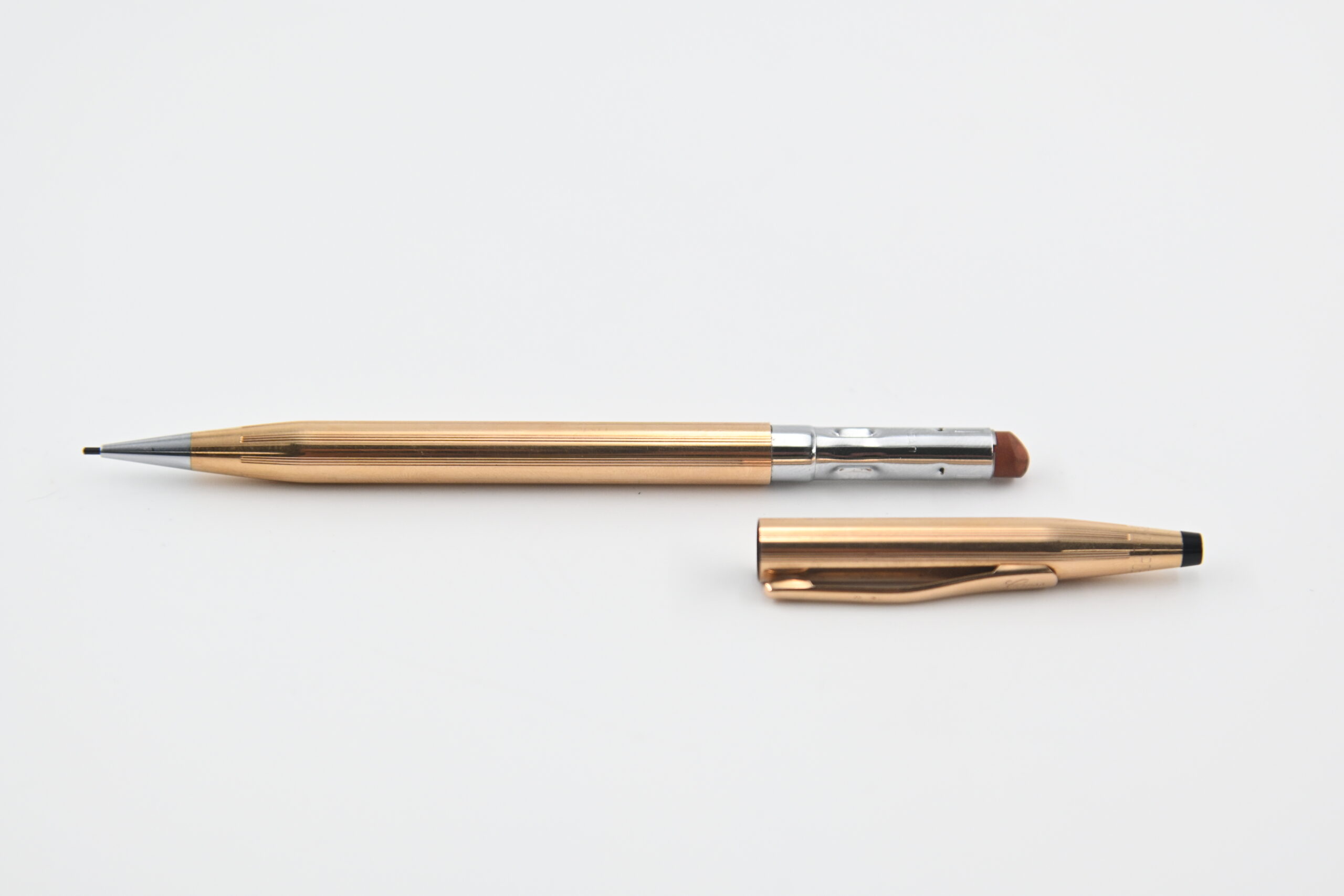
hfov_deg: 16.7
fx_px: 4592
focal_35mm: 123
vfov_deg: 11.1
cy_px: 448
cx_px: 672
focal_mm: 82
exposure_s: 1/500
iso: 400
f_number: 4.5
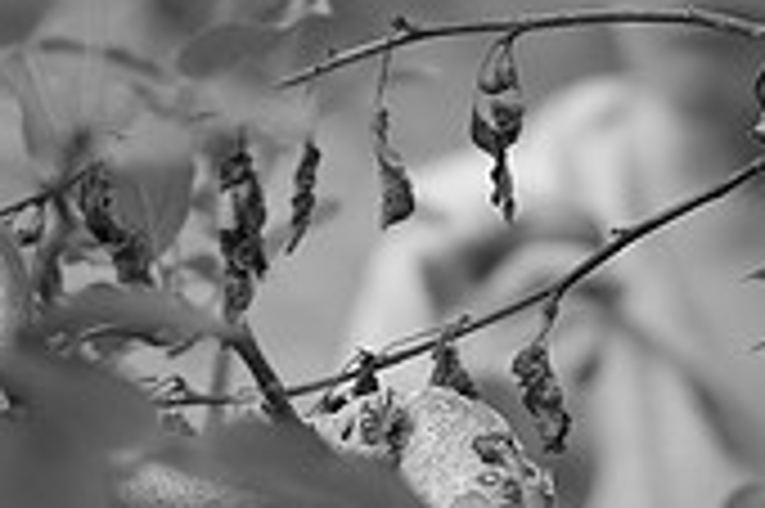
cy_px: -97
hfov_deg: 11.3
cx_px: 738
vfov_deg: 7.5
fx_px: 3842
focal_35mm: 181
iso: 200
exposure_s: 1/480
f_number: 1.4
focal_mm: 35
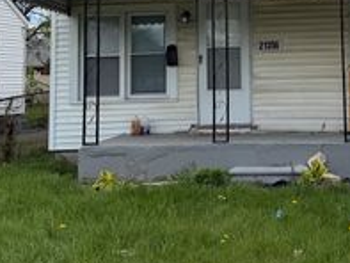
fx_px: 617
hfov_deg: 30.9
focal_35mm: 61
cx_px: 281
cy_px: 24
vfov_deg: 23.4
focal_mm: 6.76
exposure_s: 1/4167
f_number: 1.78
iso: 80
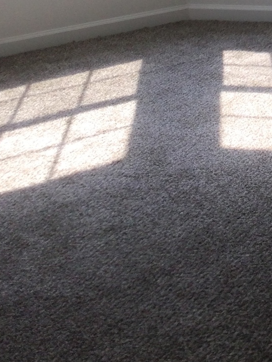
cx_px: 351
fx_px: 1026
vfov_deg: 18.4
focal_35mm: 98
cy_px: -135
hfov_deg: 14.5
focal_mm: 3.3
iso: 25
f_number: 2.4
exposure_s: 1/210
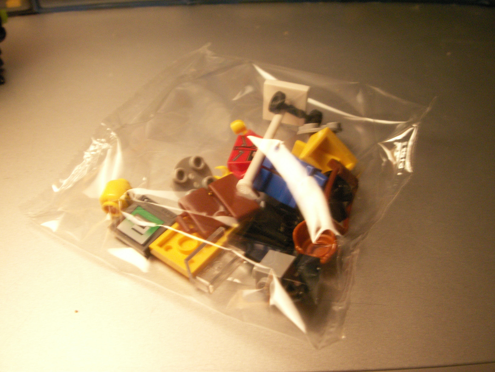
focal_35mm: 37
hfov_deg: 50.1
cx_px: 248
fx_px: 529
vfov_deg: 38.7
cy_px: 186
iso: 160
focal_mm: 7.7
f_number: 3.5
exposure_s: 1/8
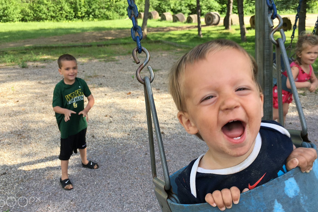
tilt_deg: -12.9
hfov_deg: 54.4
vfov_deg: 37.8
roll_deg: +1.8
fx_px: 309
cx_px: 168
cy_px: 94
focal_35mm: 35
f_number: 2.2
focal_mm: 4.15
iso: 25
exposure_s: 1/340
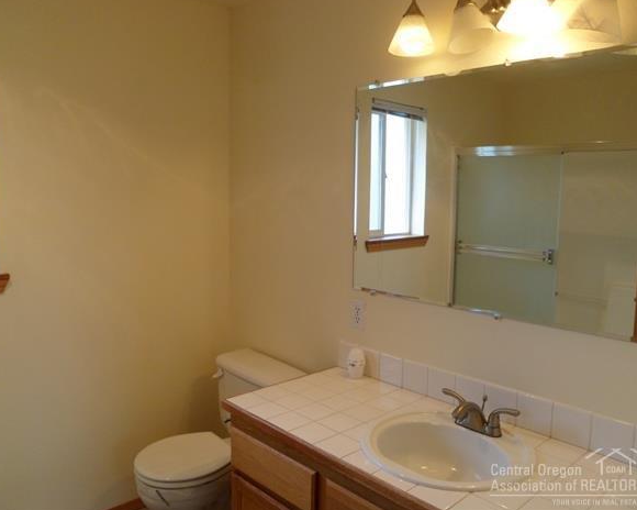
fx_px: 528
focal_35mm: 28
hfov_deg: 62.2
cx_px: 305
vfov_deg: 51.5
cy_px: 253
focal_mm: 4.9
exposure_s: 1/45
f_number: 3.3
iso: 160
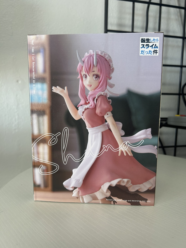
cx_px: 93
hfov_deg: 53.1
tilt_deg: -8.0
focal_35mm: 26
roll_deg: +0.0
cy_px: 124
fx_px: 186
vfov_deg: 67.3
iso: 64
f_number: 1.5
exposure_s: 1/120
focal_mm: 5.7
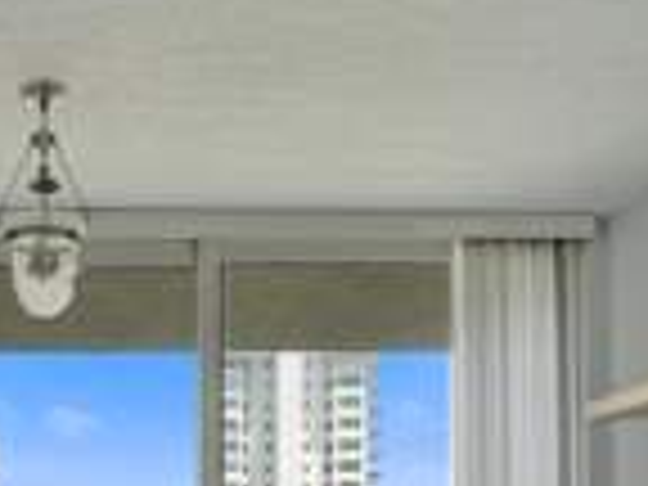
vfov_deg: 27.4
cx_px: 90
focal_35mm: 45
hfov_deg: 39.6
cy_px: 616
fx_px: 842
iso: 1250
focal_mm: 14
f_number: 4
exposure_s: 1/640
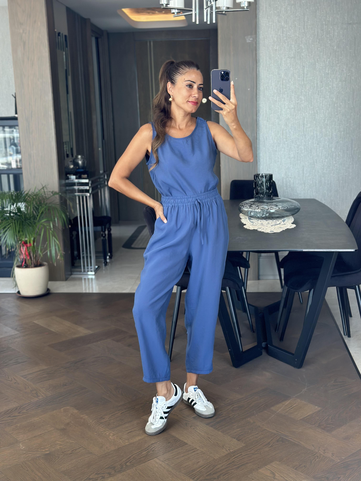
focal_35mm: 48
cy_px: 240
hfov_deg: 30.3
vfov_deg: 39.7
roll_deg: +2.1
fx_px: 667
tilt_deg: -16.3
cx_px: 180
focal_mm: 6.86
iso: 125
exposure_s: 1/109
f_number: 1.78
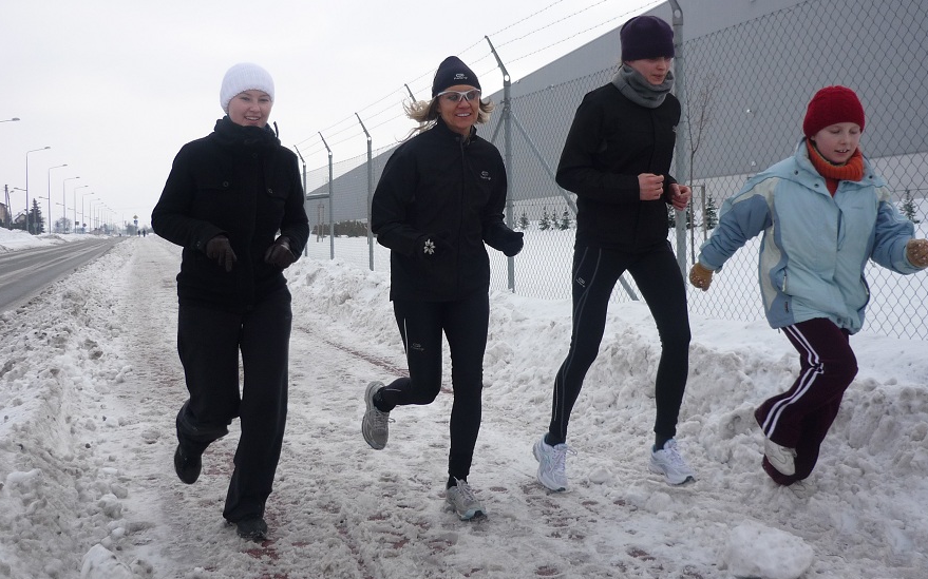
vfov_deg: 32.6
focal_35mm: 39
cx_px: 463
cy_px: 219
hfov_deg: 50.4
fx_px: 986
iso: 100
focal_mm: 5.5
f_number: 2.8
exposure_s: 1/800
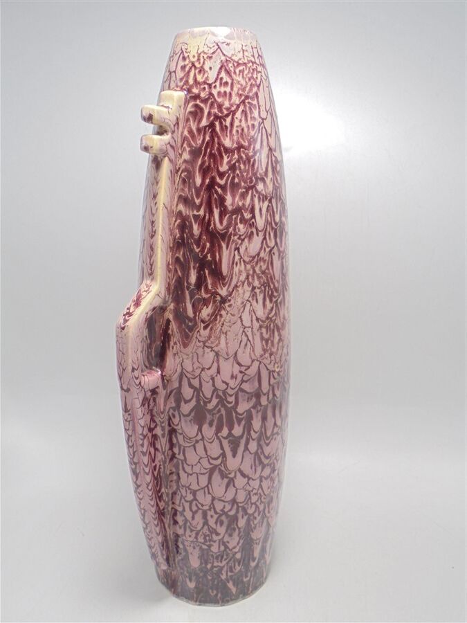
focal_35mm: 29
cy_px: 312
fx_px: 522
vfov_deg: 61.7
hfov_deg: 48.2
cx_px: 234
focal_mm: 5.3
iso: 100
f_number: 3.7
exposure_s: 1/50
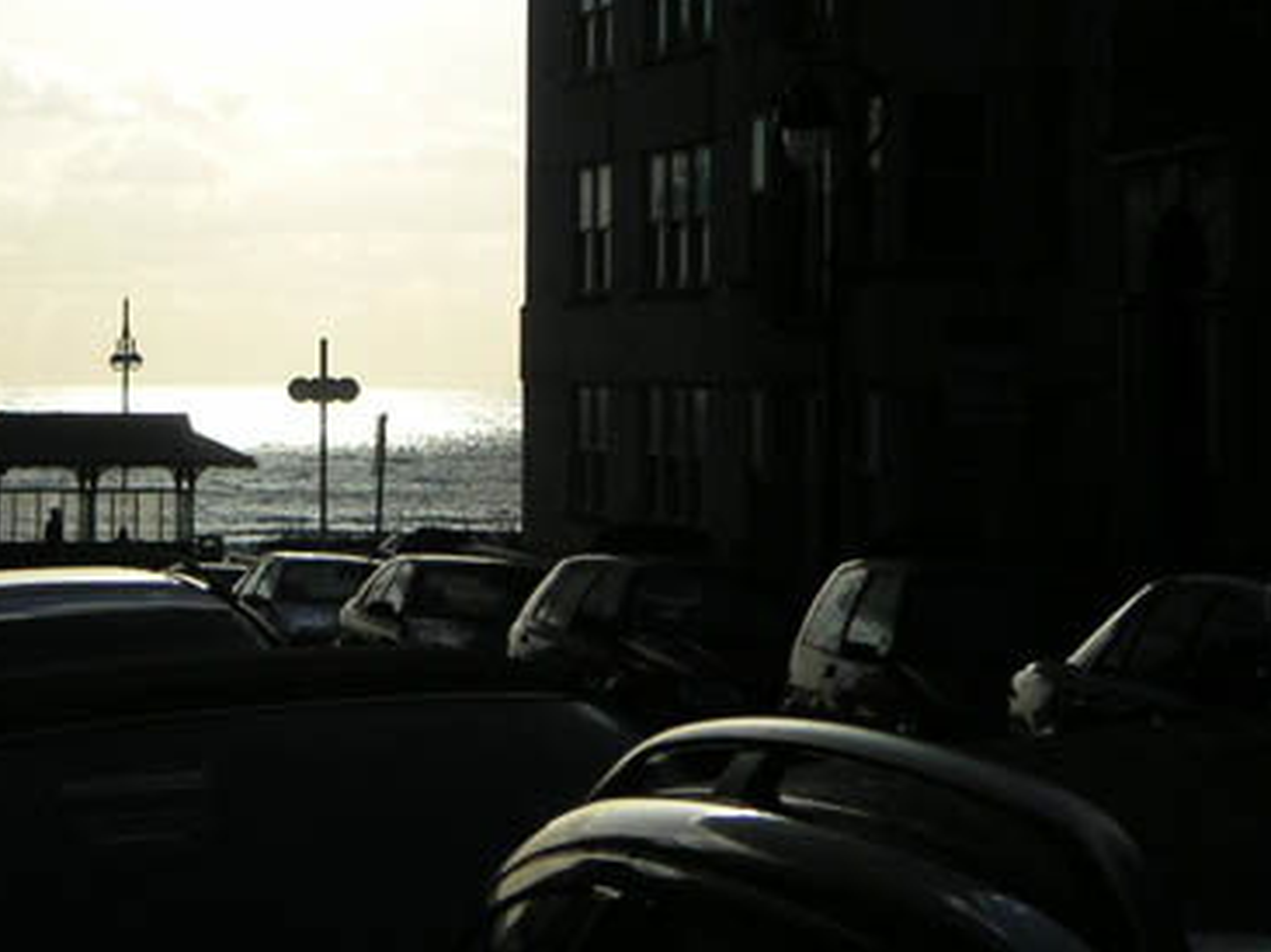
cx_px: 163
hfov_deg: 17.4
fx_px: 4110
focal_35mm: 112
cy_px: 413
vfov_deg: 13.2
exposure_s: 1/750
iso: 50
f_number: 6.7
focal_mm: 9.8
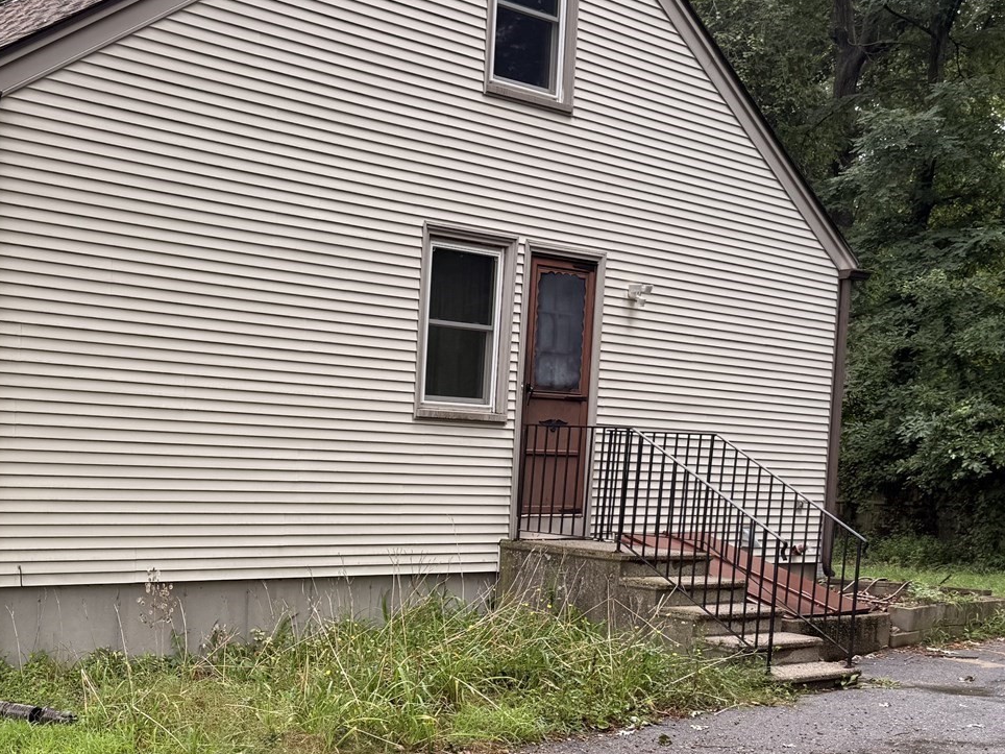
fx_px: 1481
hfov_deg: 36.0
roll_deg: -2.5
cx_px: 171
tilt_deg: -3.1
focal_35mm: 51
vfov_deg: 28.3
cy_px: 531
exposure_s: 1/235
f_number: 1.78
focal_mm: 6.76
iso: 64
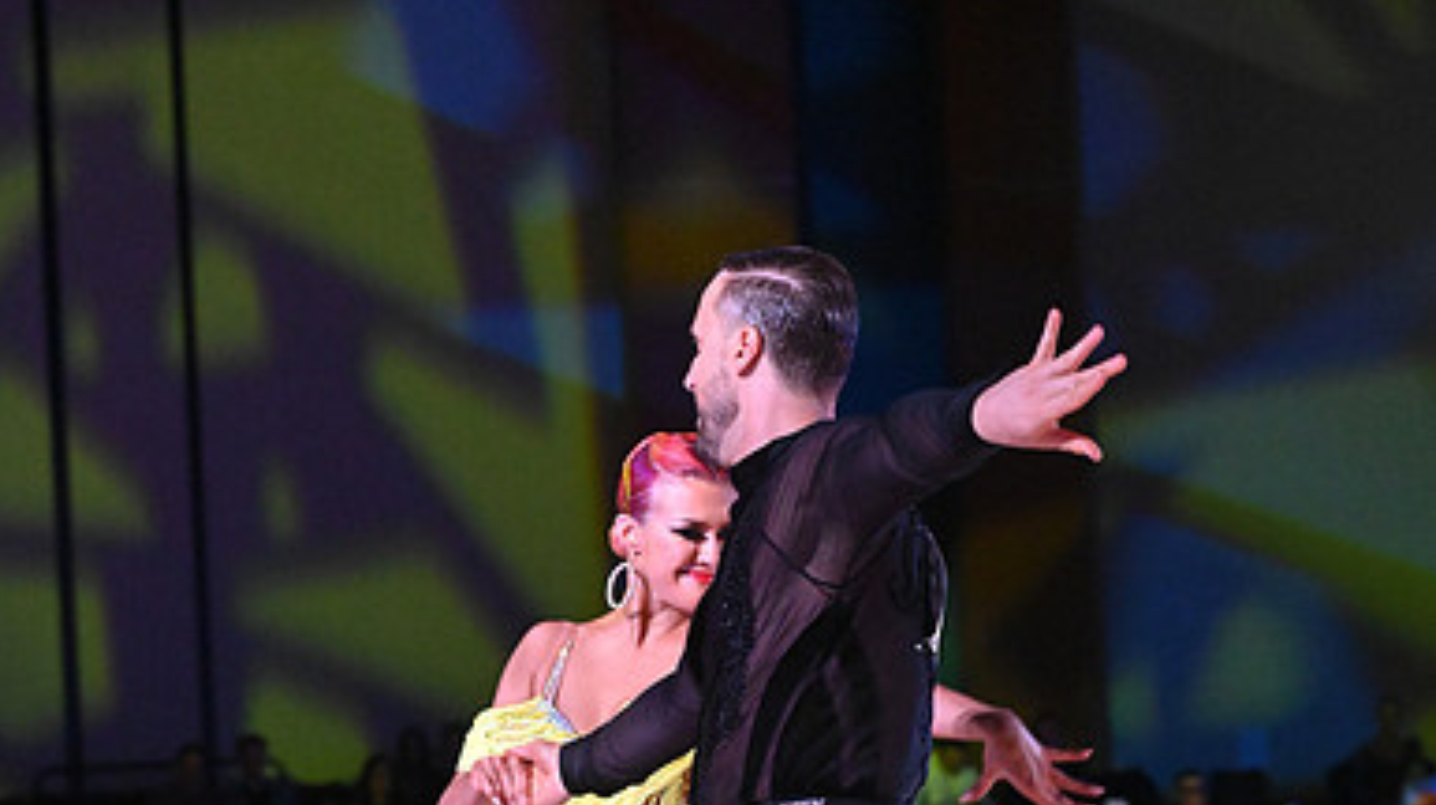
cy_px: 973
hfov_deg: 14.3
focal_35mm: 150
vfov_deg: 8.0
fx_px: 5708
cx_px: 718
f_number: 5.6
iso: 6400
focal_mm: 95
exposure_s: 1/400
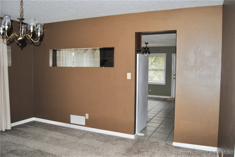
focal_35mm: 27
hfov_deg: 67.3
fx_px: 176
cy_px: 78
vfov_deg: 48.0
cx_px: 118
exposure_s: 1/60
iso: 200
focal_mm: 18
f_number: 3.5
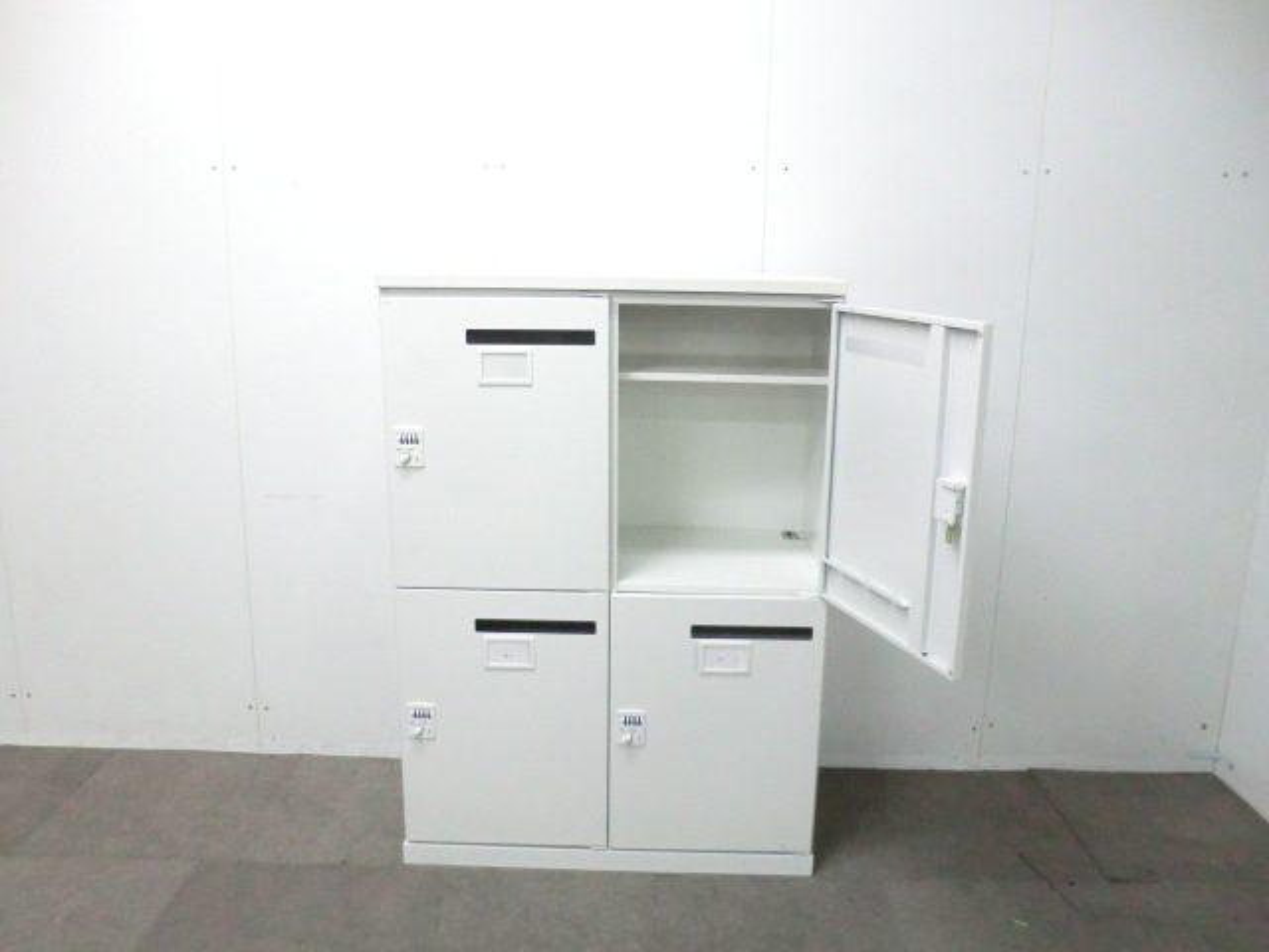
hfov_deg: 65.3
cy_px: 476
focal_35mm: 27
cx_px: 634
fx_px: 990
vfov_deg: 51.4
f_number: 3.2
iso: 640
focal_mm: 4.9
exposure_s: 1/60
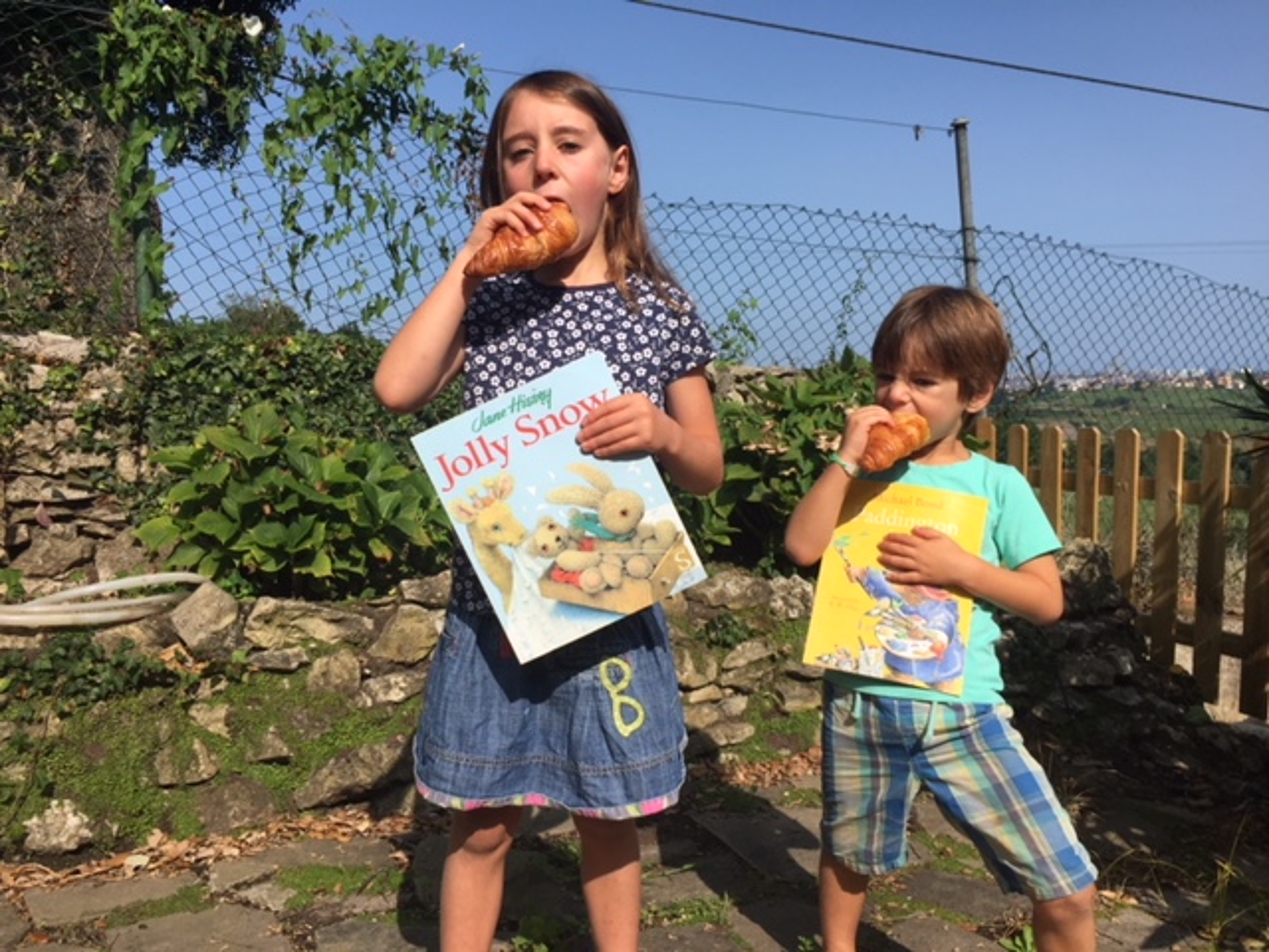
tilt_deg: -3.9
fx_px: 1063
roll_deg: -0.1
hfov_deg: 61.7
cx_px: 634
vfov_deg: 48.2
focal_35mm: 29
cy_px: 476
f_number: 2.2
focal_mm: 4.15
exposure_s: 1/2198
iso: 32
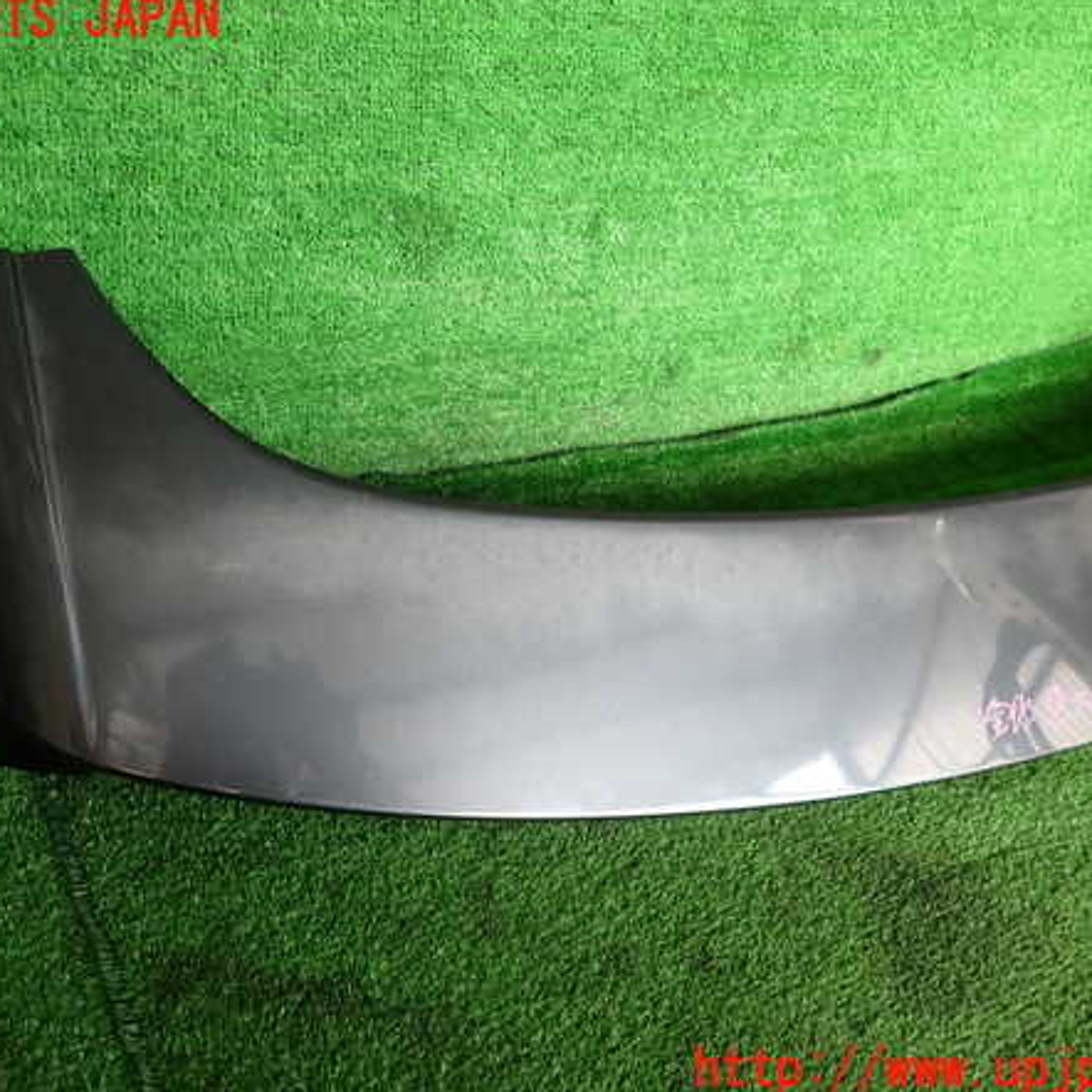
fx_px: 1071
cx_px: 511
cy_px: 546
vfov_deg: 54.0
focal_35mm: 30
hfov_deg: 54.0
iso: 100
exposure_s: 1/80
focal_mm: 4.5
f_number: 2
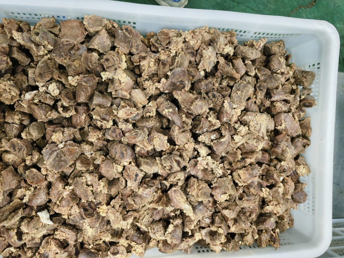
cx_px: 172
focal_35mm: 23
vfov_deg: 58.9
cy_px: 129
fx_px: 229
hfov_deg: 73.9
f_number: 1.57
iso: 662
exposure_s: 1/100
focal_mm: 5.6
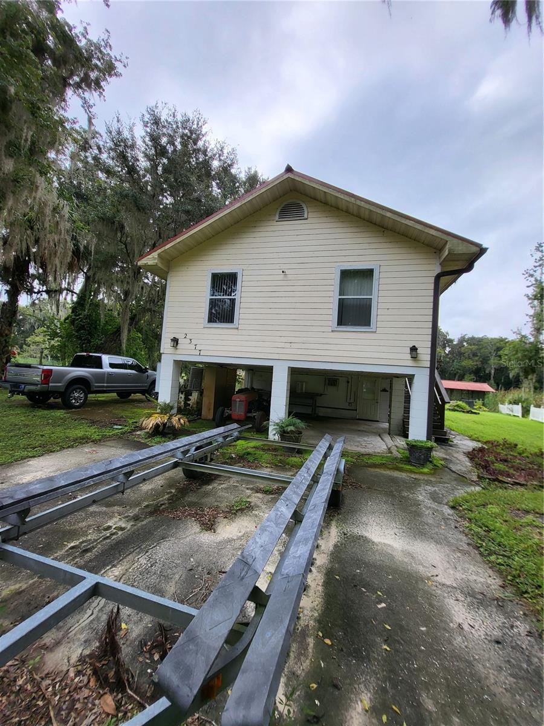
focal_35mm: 13
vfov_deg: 106.2
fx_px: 272
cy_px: 363
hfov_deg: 89.9
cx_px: 272
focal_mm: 1.74
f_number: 2.2
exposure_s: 1/525
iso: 32
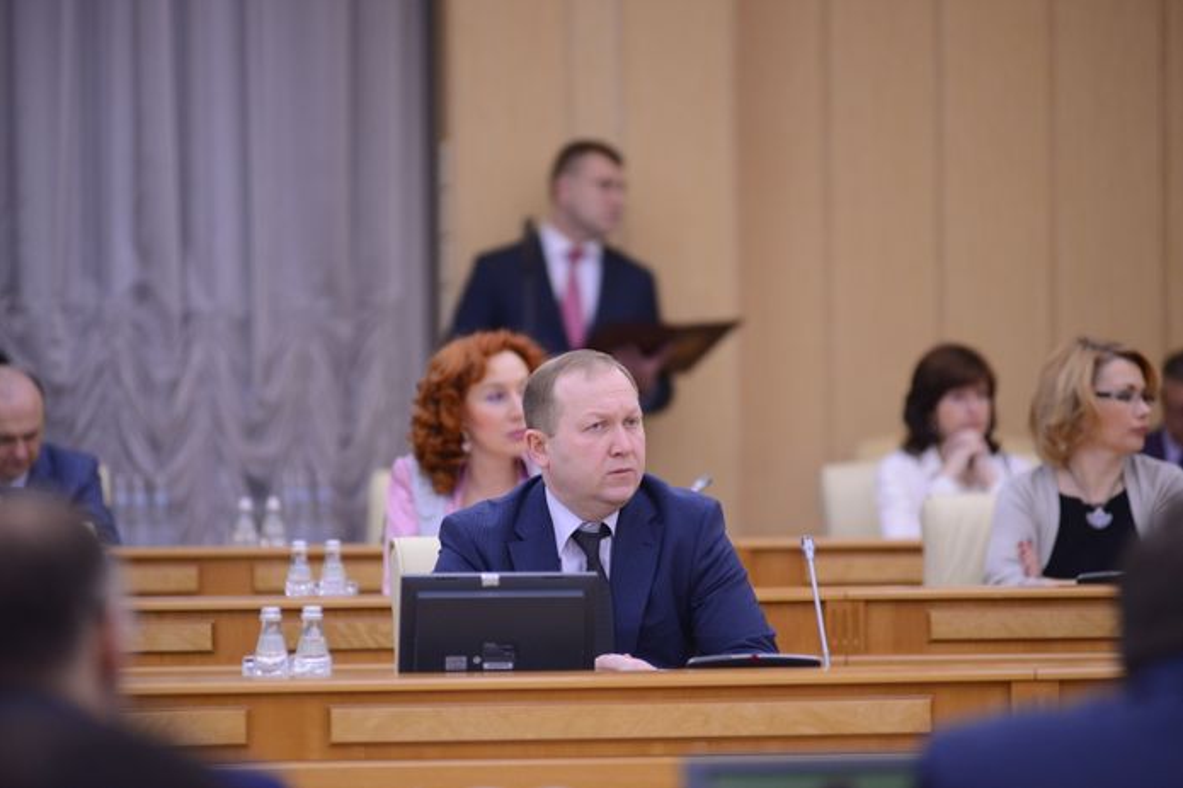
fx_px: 6603
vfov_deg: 6.8
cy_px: 393
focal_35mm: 201
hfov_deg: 10.2
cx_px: 591
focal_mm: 200
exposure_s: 1/500
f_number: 3.2
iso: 2000
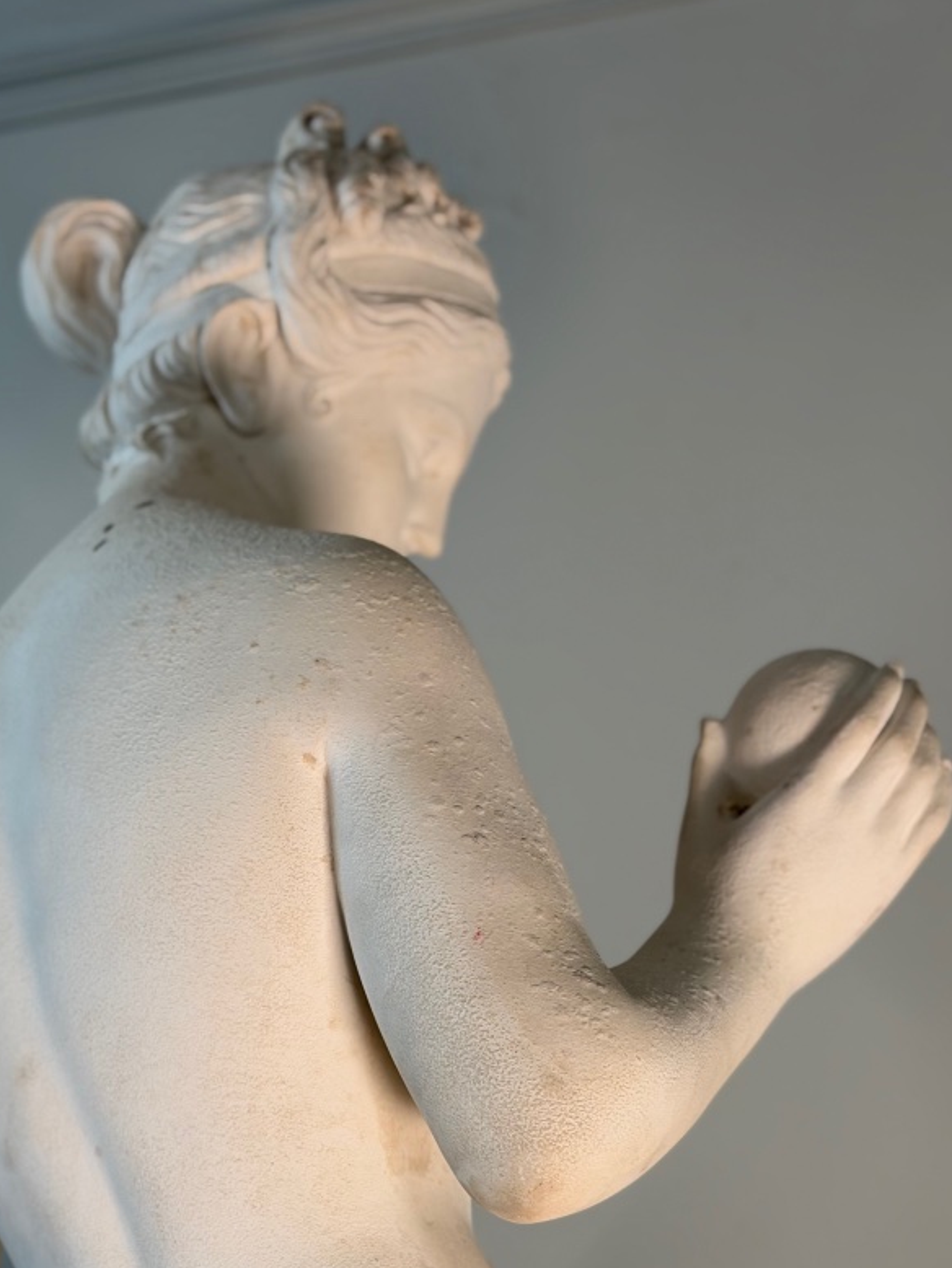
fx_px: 2712
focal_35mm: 74
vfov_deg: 26.1
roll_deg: -0.7
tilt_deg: +5.9
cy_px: 880
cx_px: 305
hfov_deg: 19.8
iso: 50
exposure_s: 1/50
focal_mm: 6.76
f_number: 1.78
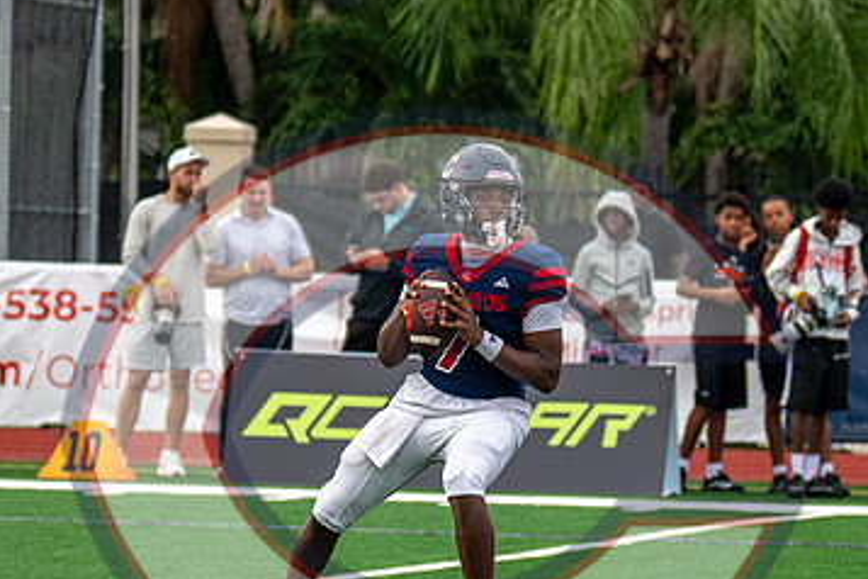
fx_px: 10054
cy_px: 349
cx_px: 472
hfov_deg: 4.9
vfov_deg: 3.3
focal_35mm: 417
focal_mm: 105
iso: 160
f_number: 2.8
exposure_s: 1/1000
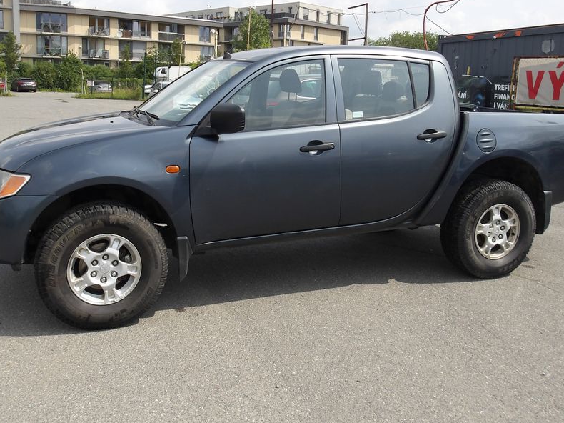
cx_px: 258
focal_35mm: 35
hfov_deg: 52.6
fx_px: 570
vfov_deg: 40.5
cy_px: 167
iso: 100
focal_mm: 4.9
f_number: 10.4
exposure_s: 1/112
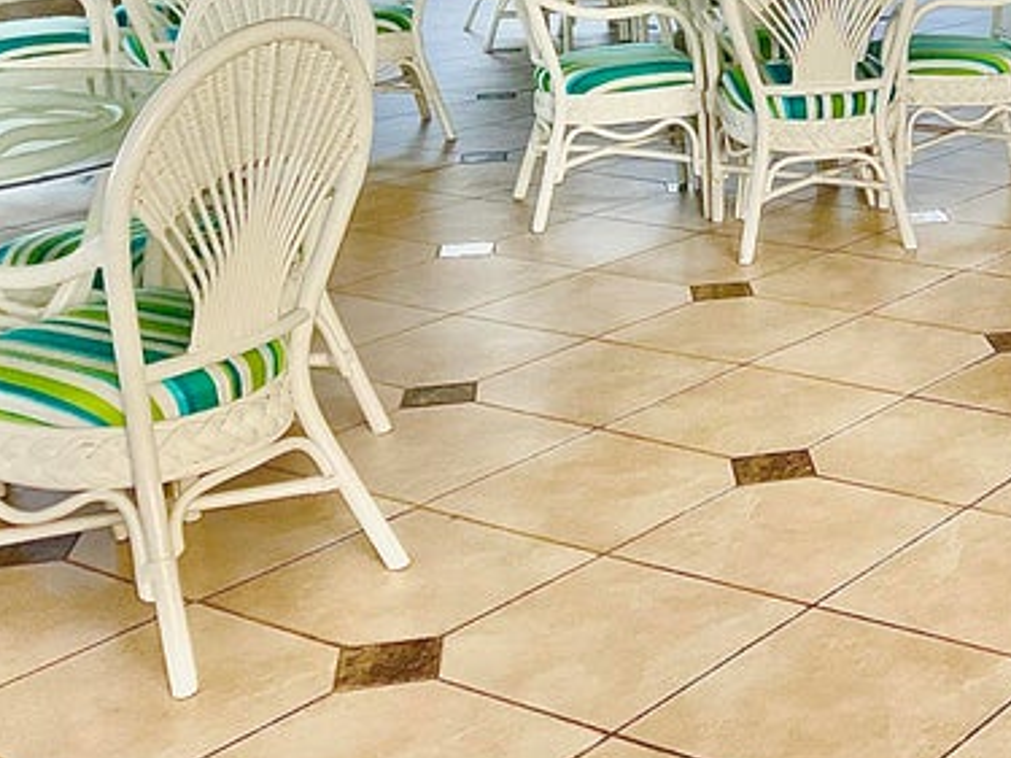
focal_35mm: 66
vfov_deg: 21.8
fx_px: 1927
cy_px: 92
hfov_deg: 26.8
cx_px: 1139
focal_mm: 3
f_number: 1.8
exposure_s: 1/60
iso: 80
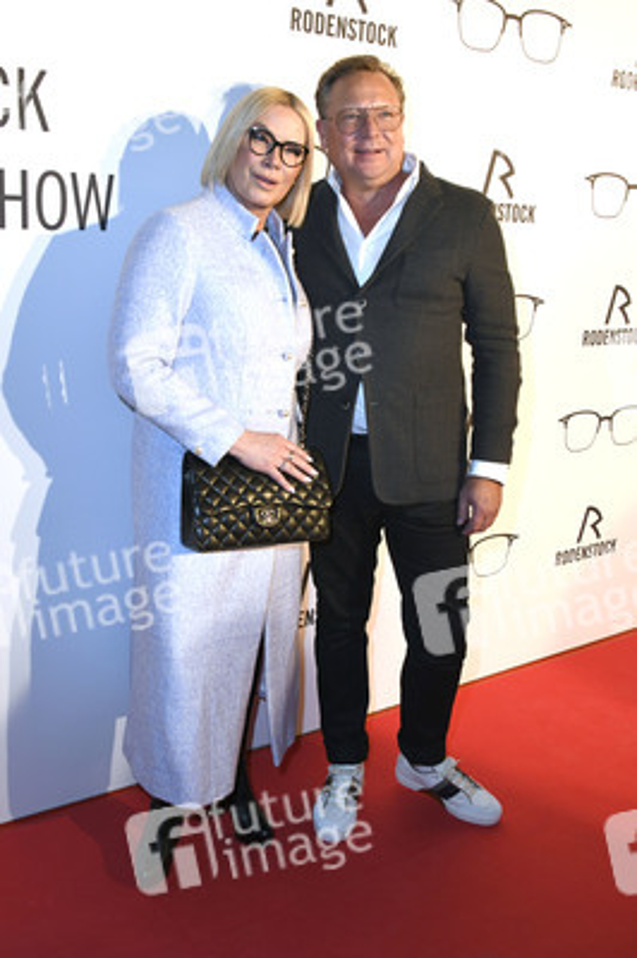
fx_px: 851
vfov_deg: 58.8
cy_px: 479
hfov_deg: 41.0
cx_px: 318
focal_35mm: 32
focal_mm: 32
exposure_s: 1/125
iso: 1250
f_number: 6.3
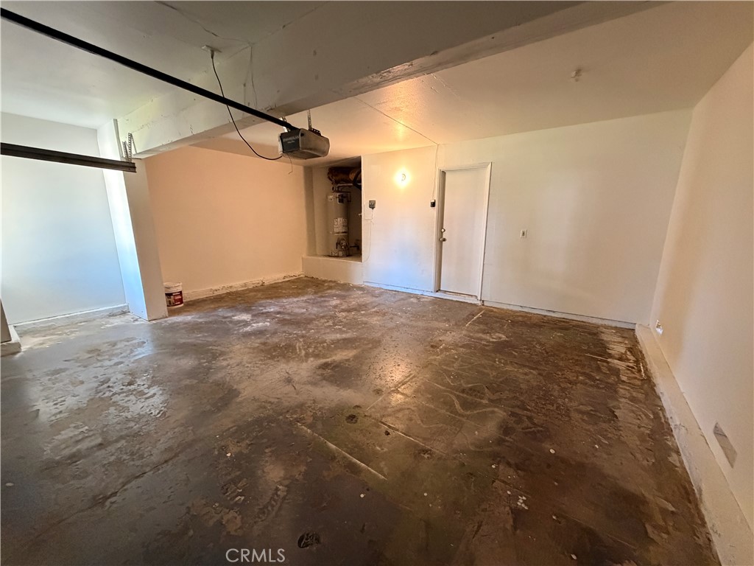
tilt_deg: -10.0
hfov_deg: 102.1
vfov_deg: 85.7
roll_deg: -0.3
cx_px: 377
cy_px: 283
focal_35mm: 14
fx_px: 305
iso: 1000
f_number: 2.2
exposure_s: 1/60
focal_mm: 2.22
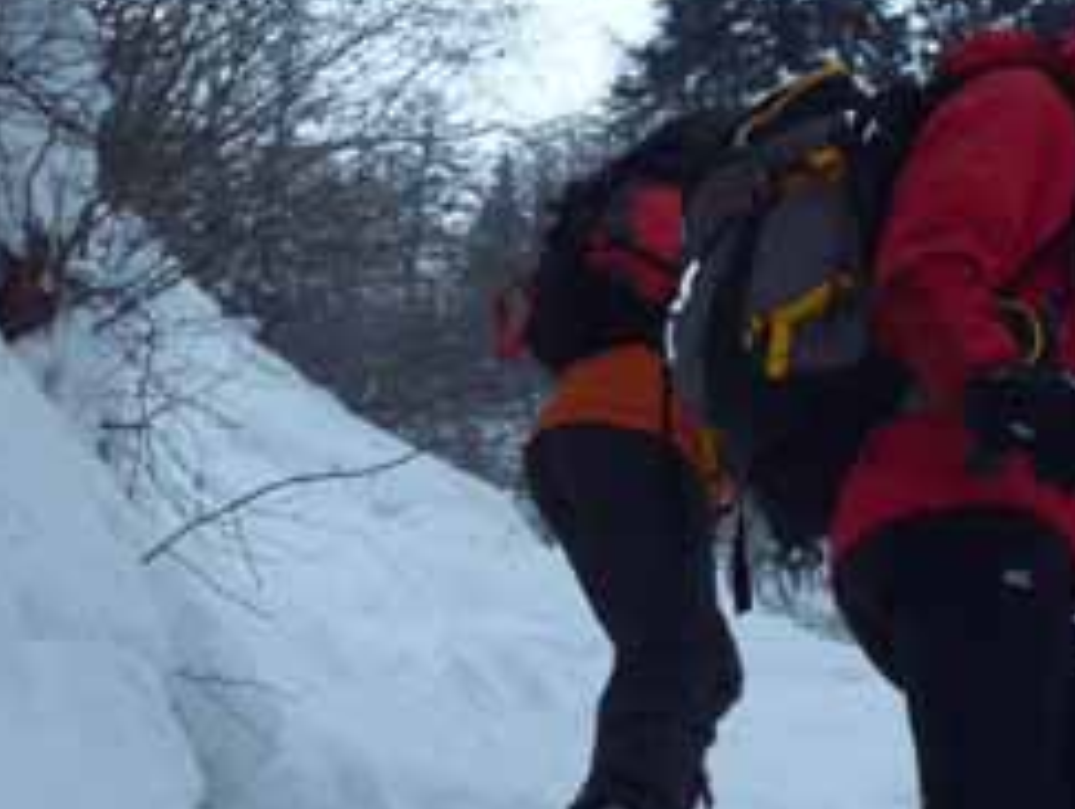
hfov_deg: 10.7
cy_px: 411
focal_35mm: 184
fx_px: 5723
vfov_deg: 8.1
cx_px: 894
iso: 100
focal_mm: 9.9
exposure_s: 1/160
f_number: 4.5
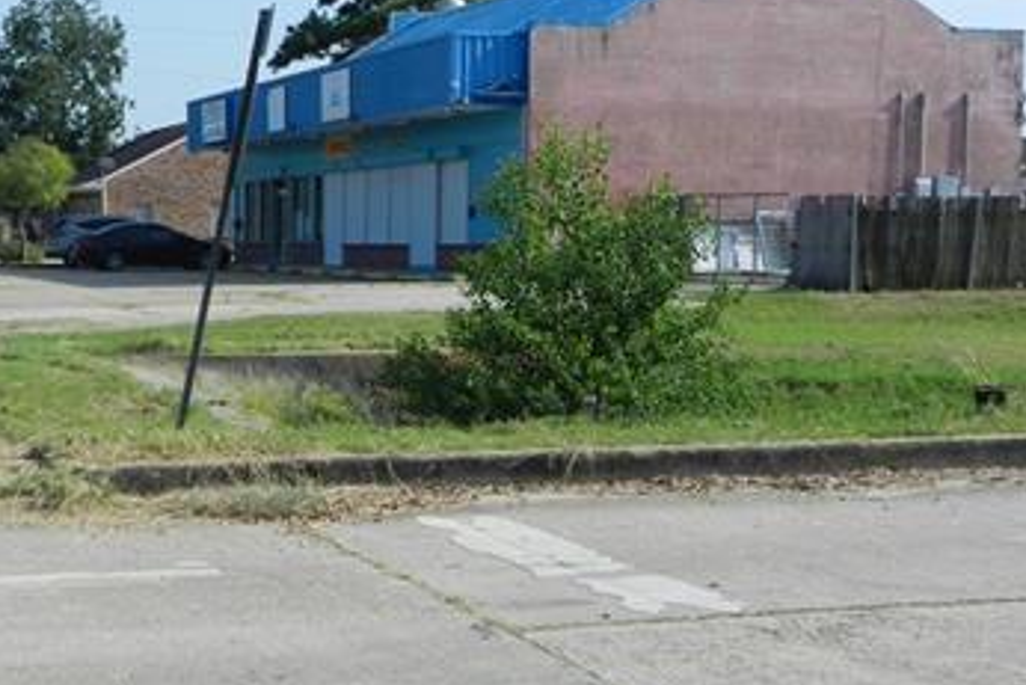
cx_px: 231
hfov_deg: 27.2
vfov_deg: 18.6
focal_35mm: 73
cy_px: 477
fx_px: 2081
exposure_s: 1/1000
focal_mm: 6.9
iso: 160
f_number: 4
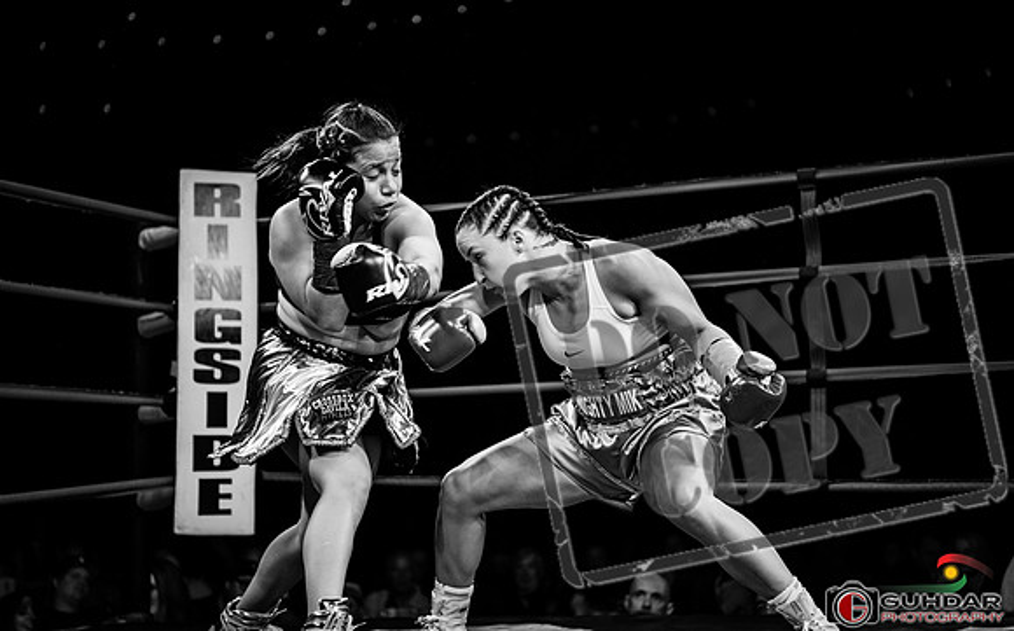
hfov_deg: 25.8
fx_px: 2211
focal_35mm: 80
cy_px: 275
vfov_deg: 16.2
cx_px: 480
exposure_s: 1/1250
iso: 1600
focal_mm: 70
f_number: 2.8
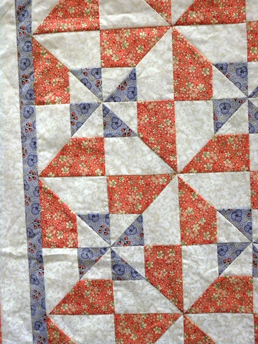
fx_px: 626
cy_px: 172
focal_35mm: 63
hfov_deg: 23.3
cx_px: 129
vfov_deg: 30.7
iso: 400
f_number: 4.1
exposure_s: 1/28.5
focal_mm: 13.6
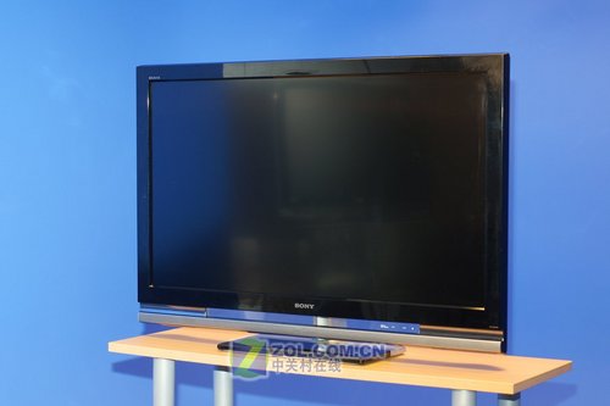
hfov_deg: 27.0
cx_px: 305
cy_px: 203
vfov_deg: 18.2
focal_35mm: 75
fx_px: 1270
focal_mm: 50
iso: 100
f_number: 4.5
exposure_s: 1/30
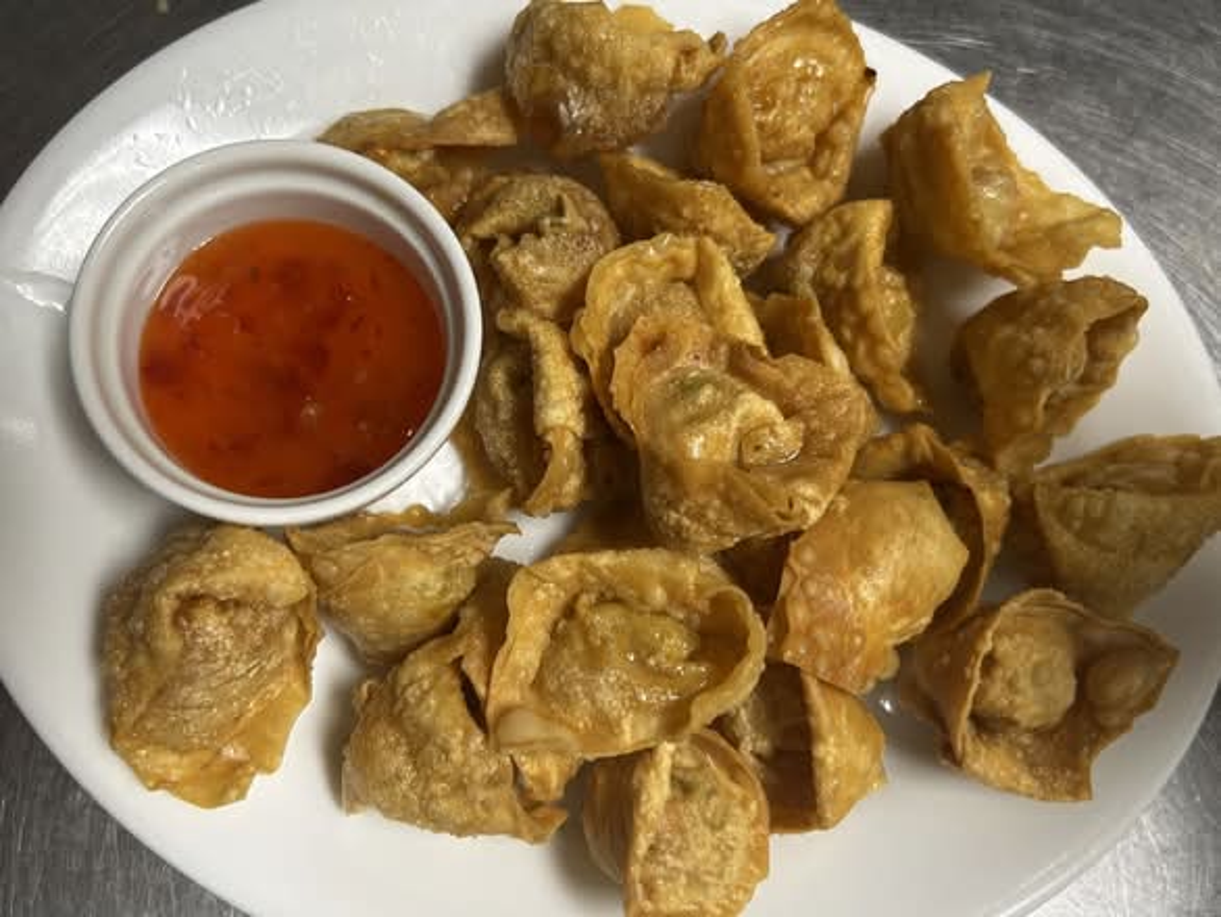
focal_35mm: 26
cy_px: 458
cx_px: 610
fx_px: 917
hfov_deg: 67.3
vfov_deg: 53.1
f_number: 1.5
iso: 80
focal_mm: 5.7
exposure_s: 1/60
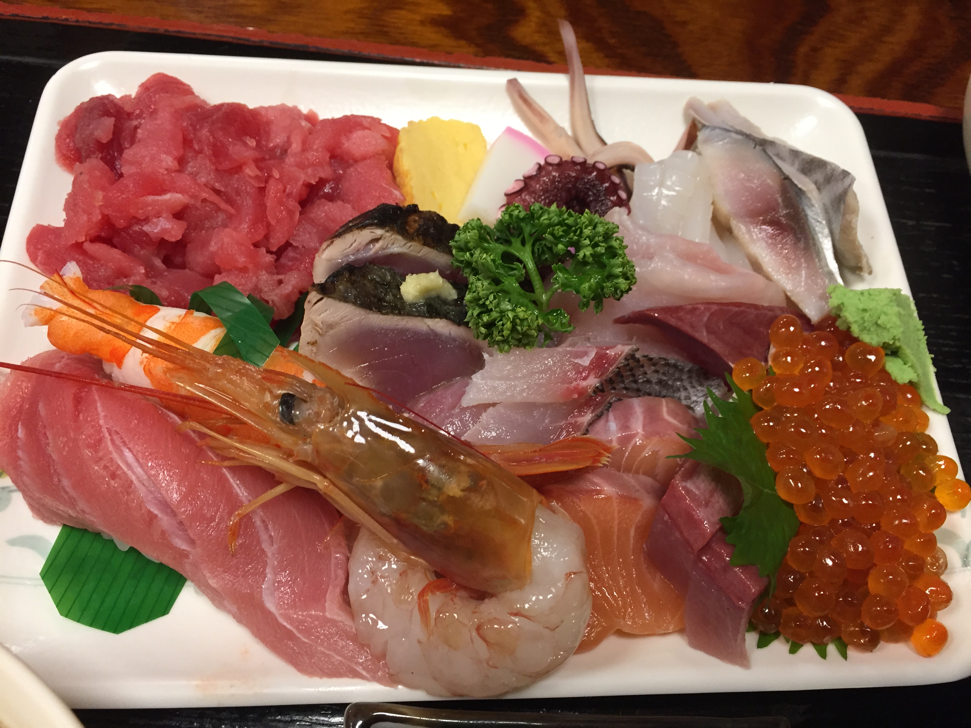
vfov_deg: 48.2
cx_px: 486
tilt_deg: -64.0
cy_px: 364
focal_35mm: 29
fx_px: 813
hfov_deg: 61.7
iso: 125
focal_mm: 4.15
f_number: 2.2
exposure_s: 1/30
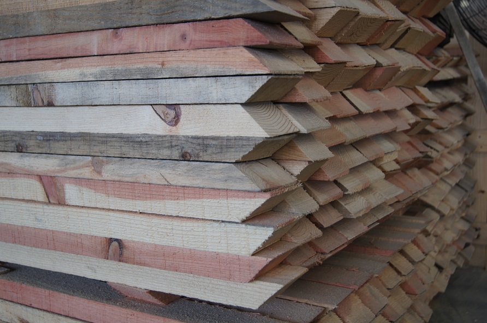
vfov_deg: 29.8
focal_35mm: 45
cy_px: 162
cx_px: 244
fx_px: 608
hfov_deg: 43.7
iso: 125
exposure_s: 1/50
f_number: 4.5
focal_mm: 30
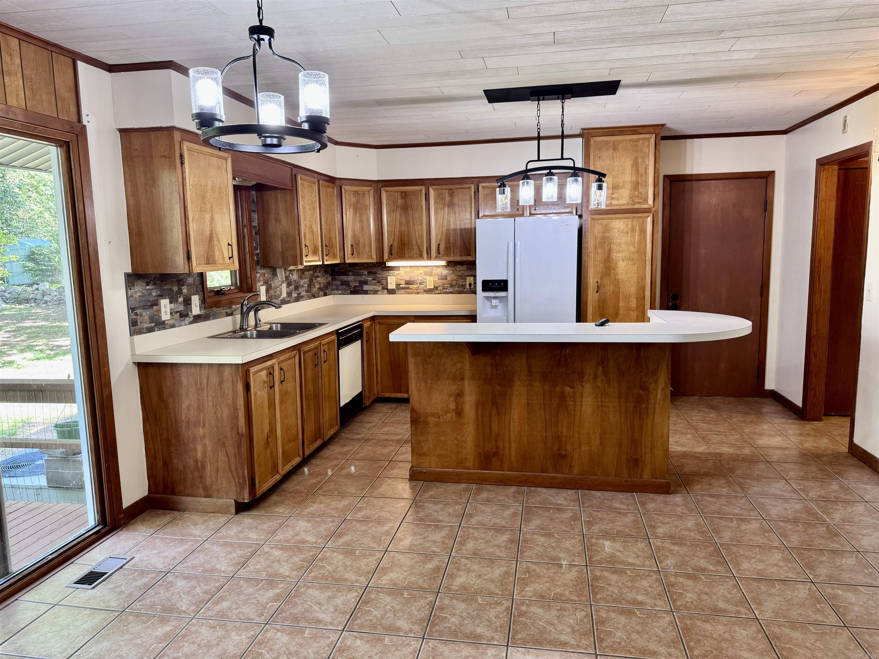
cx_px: 440
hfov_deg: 71.6
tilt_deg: -8.3
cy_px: 330
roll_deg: +1.5
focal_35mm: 24
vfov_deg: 56.8
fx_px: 609
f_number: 1.78
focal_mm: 6.76
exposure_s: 1/60
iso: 160
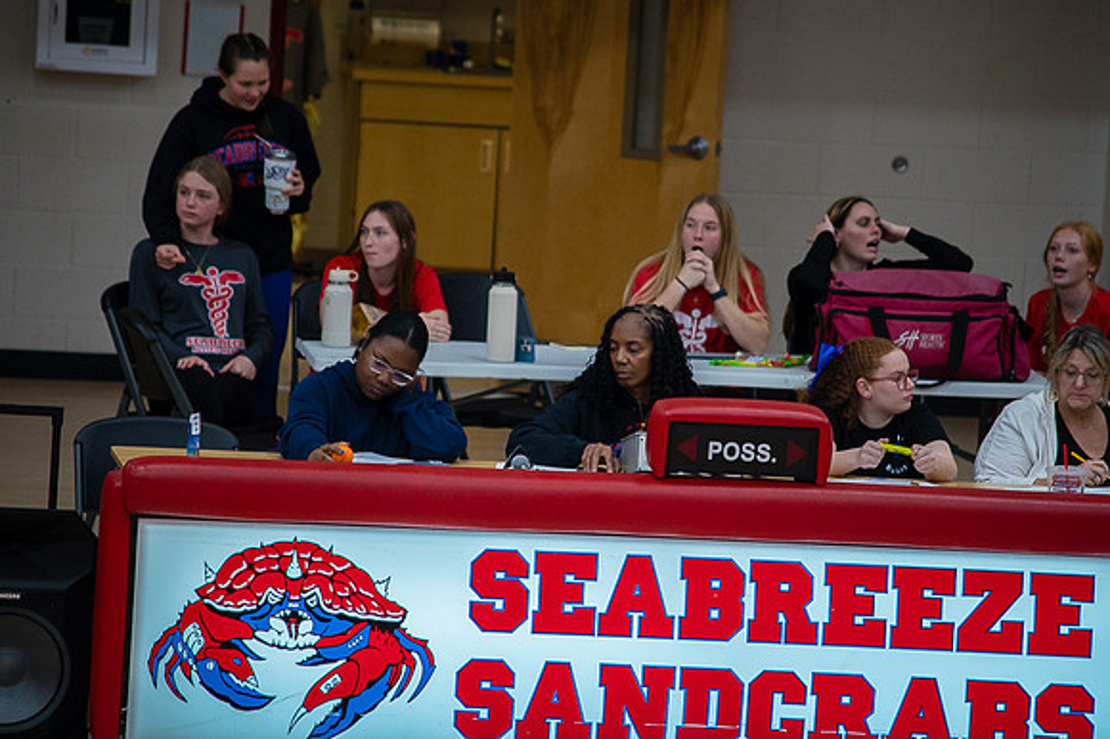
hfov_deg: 6.9
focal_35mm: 300
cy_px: 370
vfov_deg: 4.6
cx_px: 555
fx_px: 9244
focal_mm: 300
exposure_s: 1/320
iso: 1250
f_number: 5.6
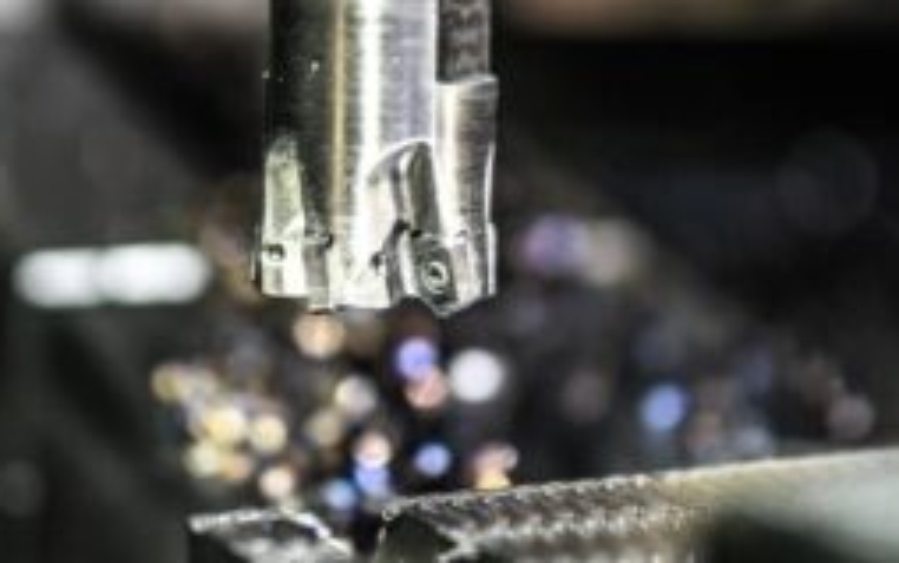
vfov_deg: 12.1
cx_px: 375
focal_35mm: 108
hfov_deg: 19.3
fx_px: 2647
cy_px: 195
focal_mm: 35
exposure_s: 1/100
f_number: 1.4
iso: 125
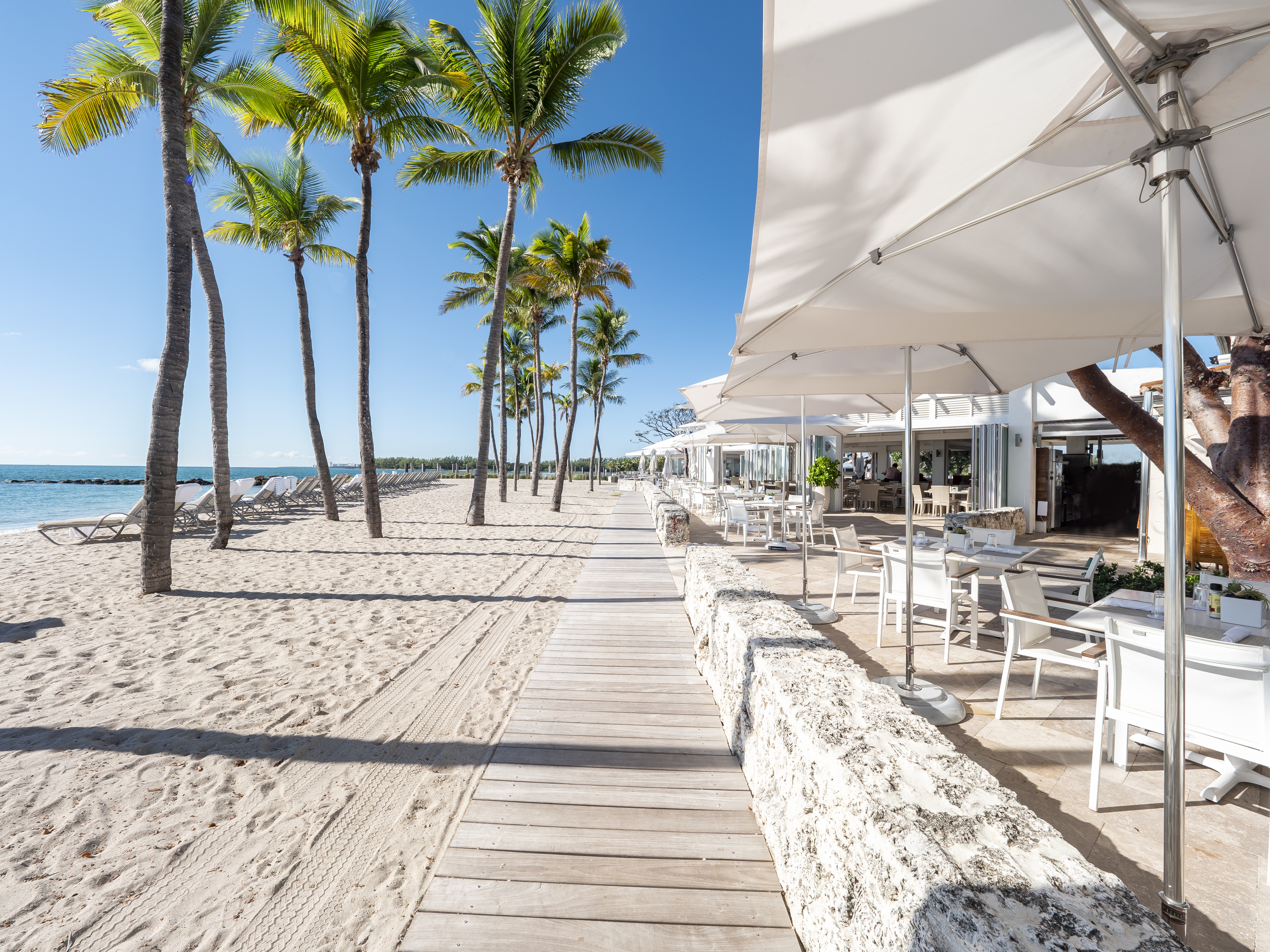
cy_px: 476
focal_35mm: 14
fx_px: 514
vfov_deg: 85.7
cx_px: 635
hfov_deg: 102.1
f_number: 7.1
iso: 100
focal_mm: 7
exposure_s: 1/200
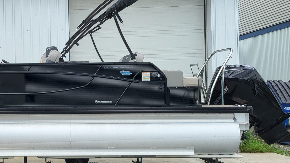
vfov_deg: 21.1
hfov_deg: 34.1
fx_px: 438
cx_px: 15
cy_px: 93
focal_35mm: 57
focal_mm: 5.4
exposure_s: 1/1437
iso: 40
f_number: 1.8
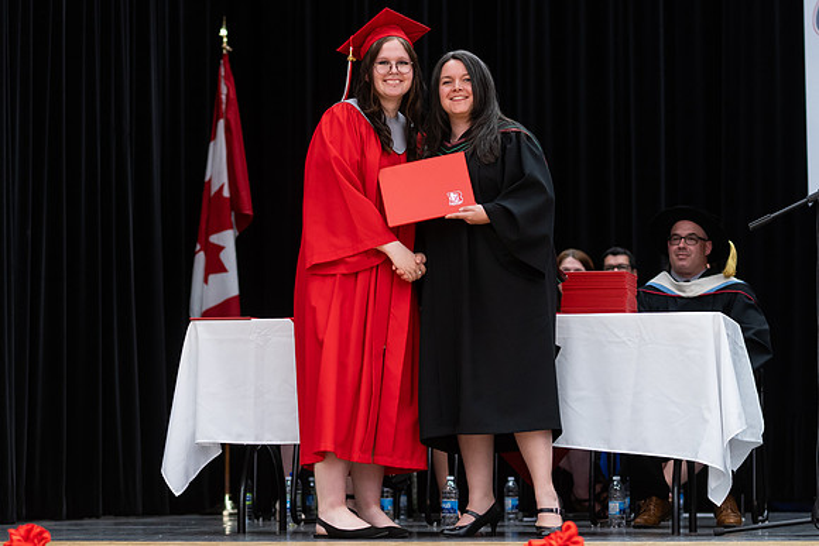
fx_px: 2677
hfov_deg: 17.4
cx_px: 410
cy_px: 345
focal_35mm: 118
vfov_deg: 11.6
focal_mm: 85
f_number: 2.8
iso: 1000
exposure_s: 1/200
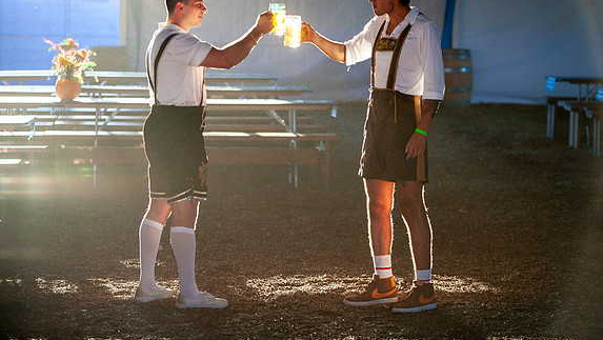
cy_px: 151
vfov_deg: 11.2
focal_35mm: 108
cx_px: 304
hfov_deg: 19.8
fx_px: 1728
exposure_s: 1/200
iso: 200
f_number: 2.8
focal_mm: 102
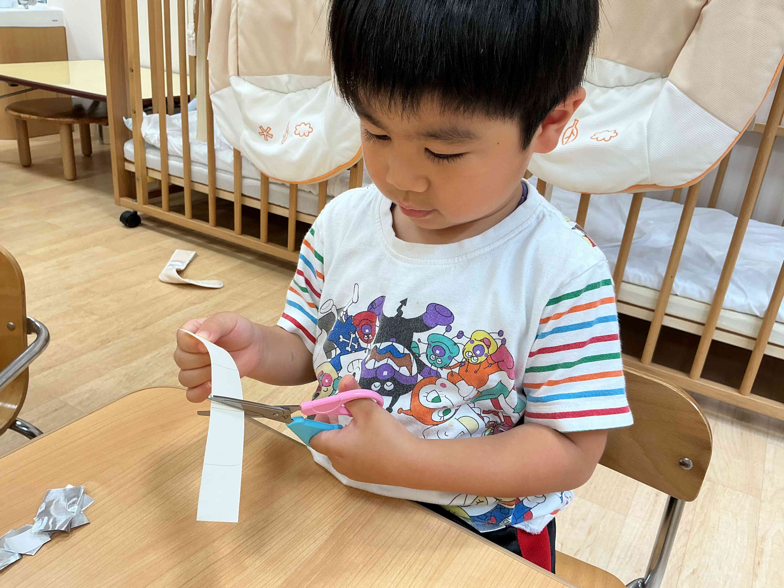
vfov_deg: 48.2
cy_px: 294
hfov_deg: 61.7
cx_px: 392
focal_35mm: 29
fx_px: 657
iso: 40
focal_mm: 3
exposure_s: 1/100
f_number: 1.8
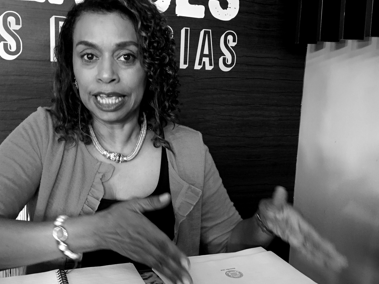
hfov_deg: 47.9
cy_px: 151
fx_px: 427
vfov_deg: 36.8
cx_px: 188
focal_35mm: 39
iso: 125
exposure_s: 1/30
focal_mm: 4.15
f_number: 2.2
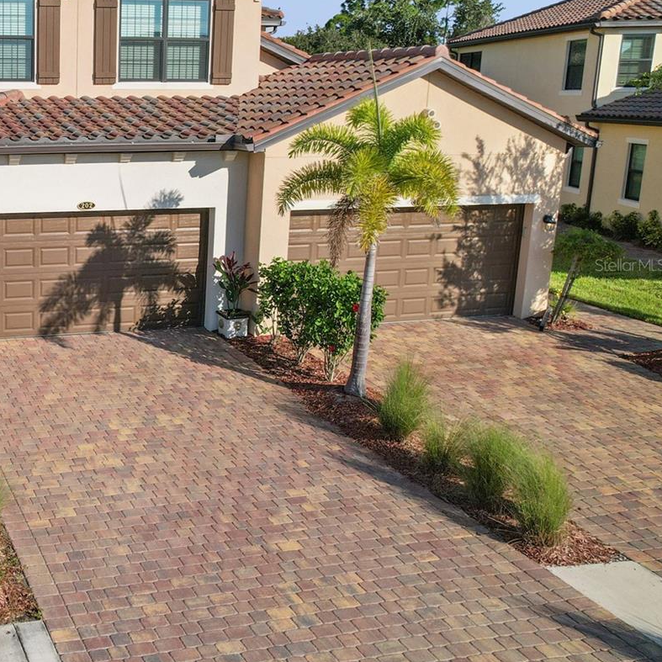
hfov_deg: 38.7
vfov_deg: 43.6
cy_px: 265
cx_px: -3
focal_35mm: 38
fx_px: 822
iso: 160
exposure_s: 1/120
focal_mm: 8.38
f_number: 2.8
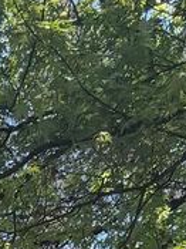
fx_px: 1341
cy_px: 847
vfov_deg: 8.2
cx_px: -419
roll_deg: -3.7
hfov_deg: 6.9
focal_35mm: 187
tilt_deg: +8.0
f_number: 1.78
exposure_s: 1/1689
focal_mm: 6.76
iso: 100
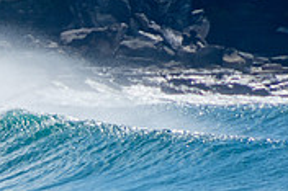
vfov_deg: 0.7
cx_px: -173
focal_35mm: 1979
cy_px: 233
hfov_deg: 1.0
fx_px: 15817
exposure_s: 1/1250
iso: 180
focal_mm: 400
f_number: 5.6
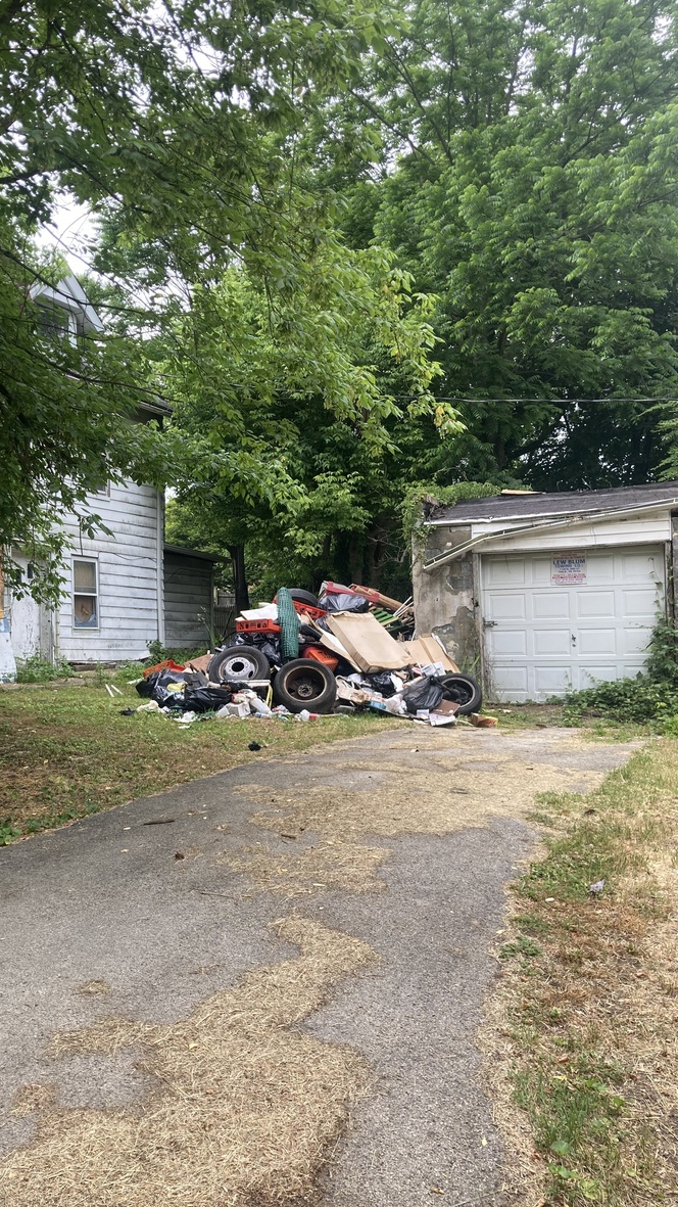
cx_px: 237
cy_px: 599
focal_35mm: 31
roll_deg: +0.8
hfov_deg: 37.4
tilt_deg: +4.4
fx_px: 991
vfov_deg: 62.6
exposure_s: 1/182
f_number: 1.8
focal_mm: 3.99
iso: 20
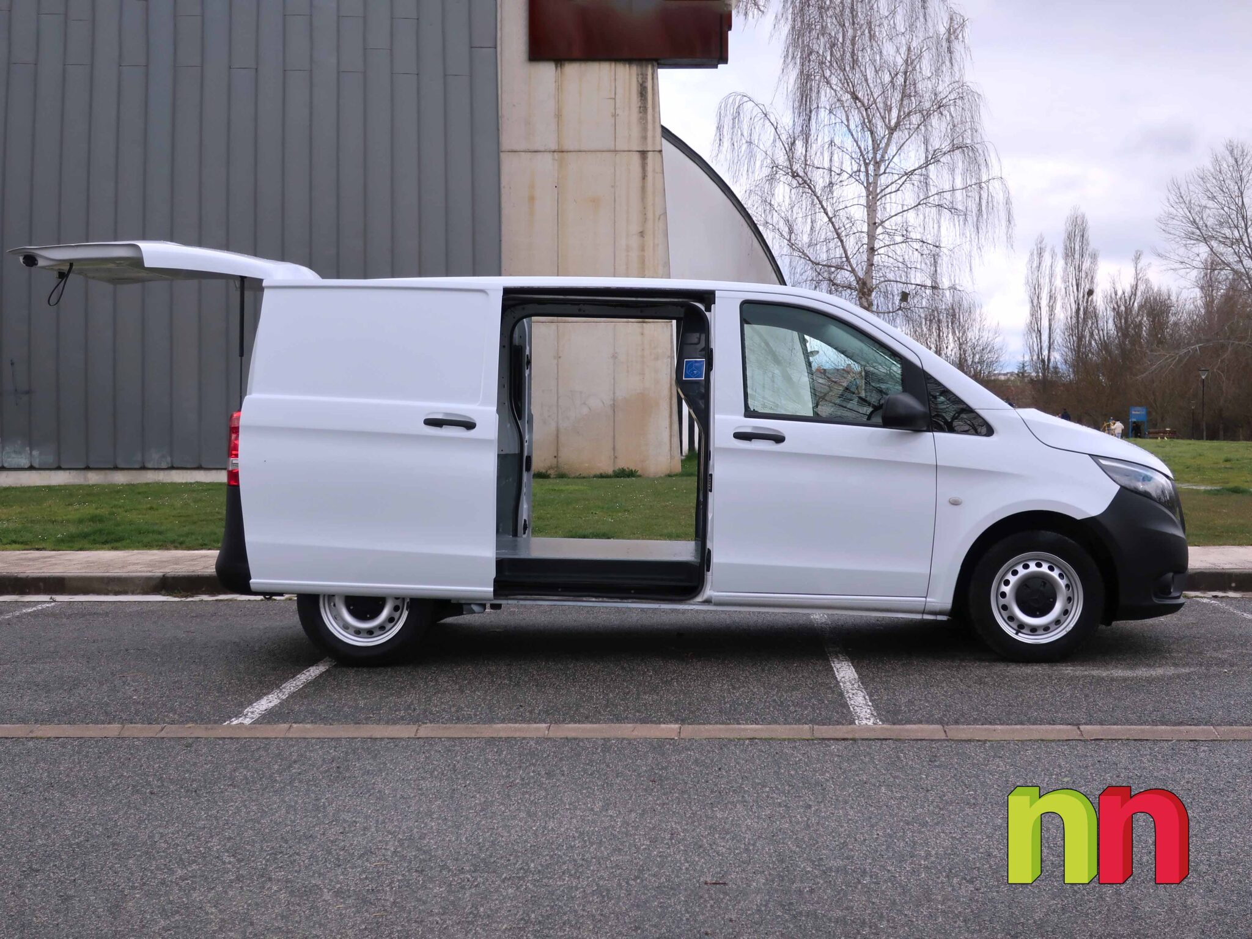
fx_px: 868
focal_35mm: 24
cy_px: 470
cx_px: 626
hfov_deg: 71.6
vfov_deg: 56.8
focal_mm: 6.86
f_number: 1.8
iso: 80
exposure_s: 1/3200
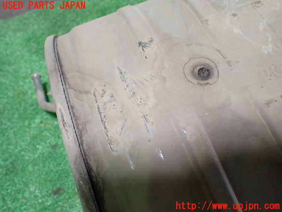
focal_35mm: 30
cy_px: 106
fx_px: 244
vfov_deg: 46.8
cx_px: 141
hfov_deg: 60.0
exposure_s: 1/125
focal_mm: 5.4
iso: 500
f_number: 2.3
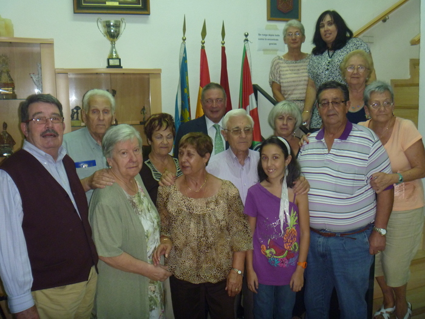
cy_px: 160
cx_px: 212
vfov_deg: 40.7
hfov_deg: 52.6
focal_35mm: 35
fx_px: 430
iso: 250
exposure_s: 1/30
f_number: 3.5
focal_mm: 6.3
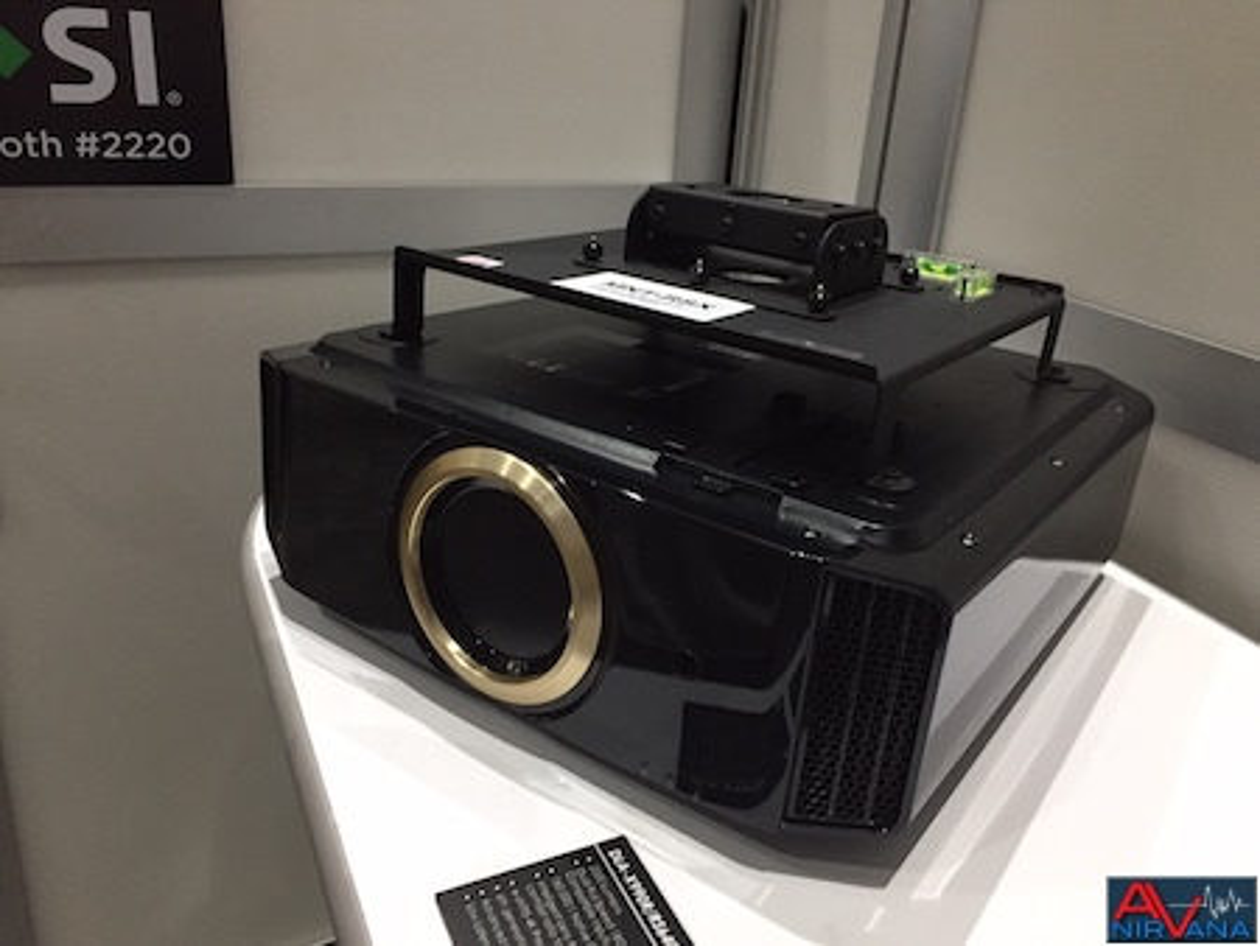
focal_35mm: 29
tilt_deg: -22.8
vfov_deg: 48.3
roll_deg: -4.7
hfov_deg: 61.6
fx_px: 1056
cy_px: 473
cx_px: 630
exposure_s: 1/30
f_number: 2.2
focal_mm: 4.15
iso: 200
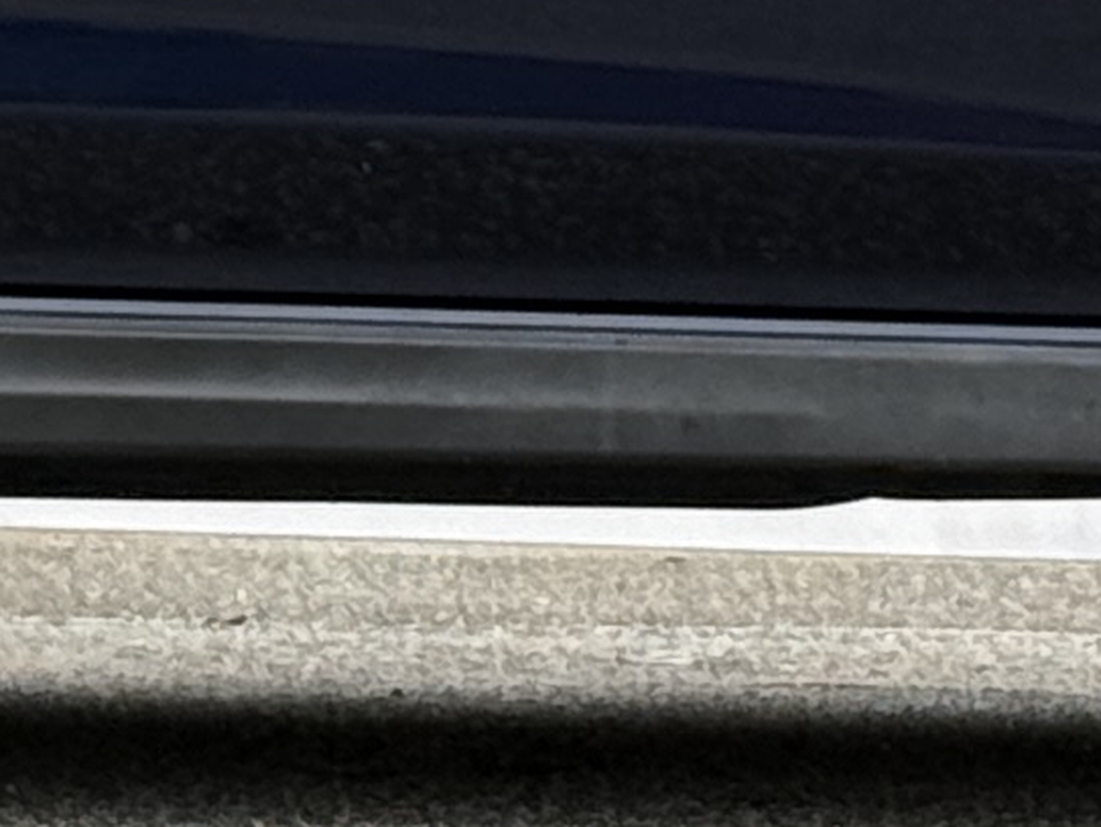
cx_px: 95
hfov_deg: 5.5
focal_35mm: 357
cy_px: -794
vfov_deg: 4.1
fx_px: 11360
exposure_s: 1/2033
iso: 64
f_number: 1.78
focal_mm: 6.76
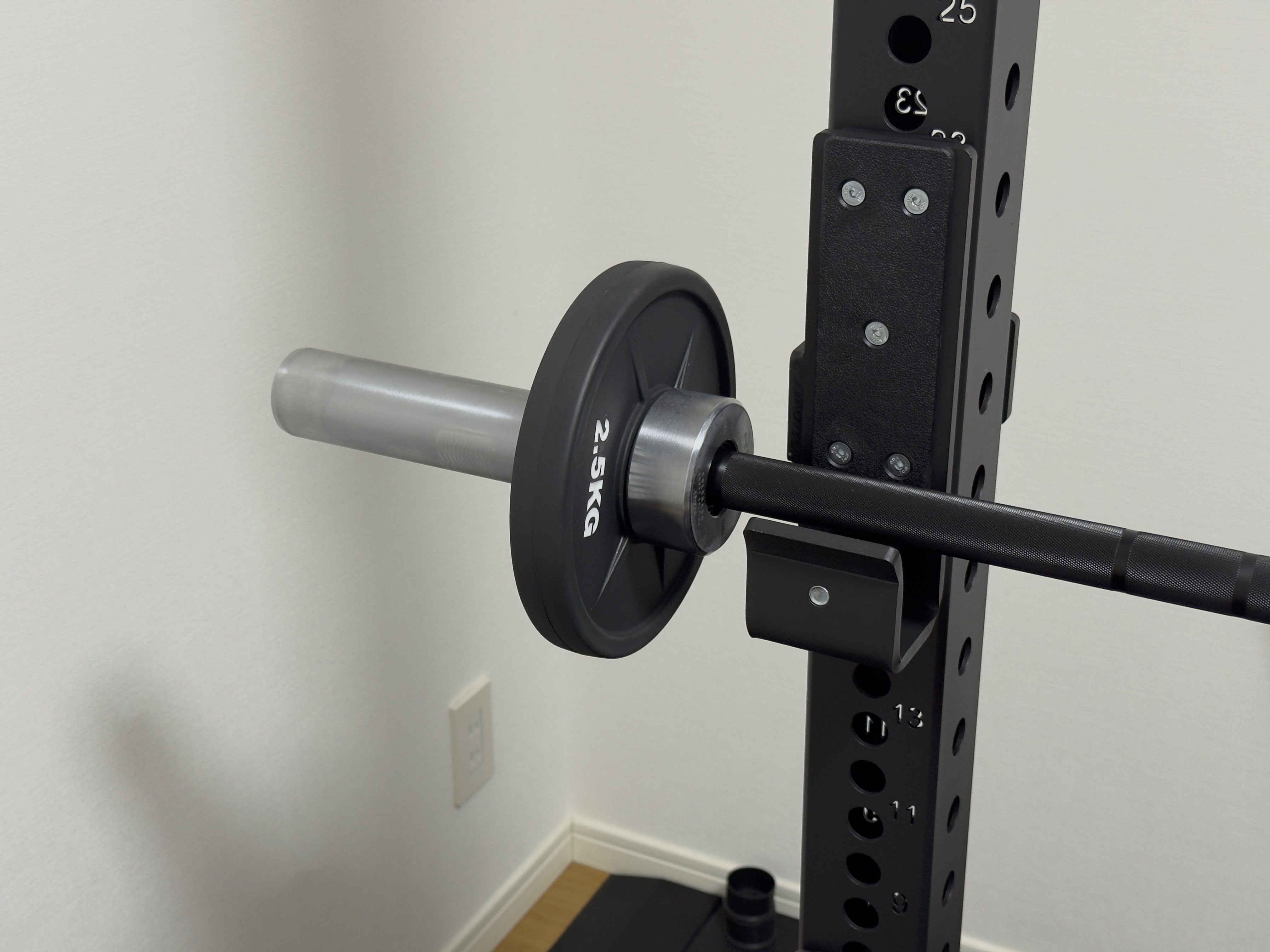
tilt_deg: -24.1
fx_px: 1761
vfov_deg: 30.3
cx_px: 635
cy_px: 476
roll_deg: +0.4
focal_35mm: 48
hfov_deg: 39.7
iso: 125
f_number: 1.78
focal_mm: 6.76
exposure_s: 1/60
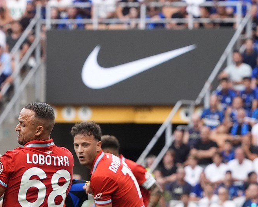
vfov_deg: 4.2
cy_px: 208
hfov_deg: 5.2
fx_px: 2826
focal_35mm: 370
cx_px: -20
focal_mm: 144
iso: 1250
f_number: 3.5
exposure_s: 1/1250
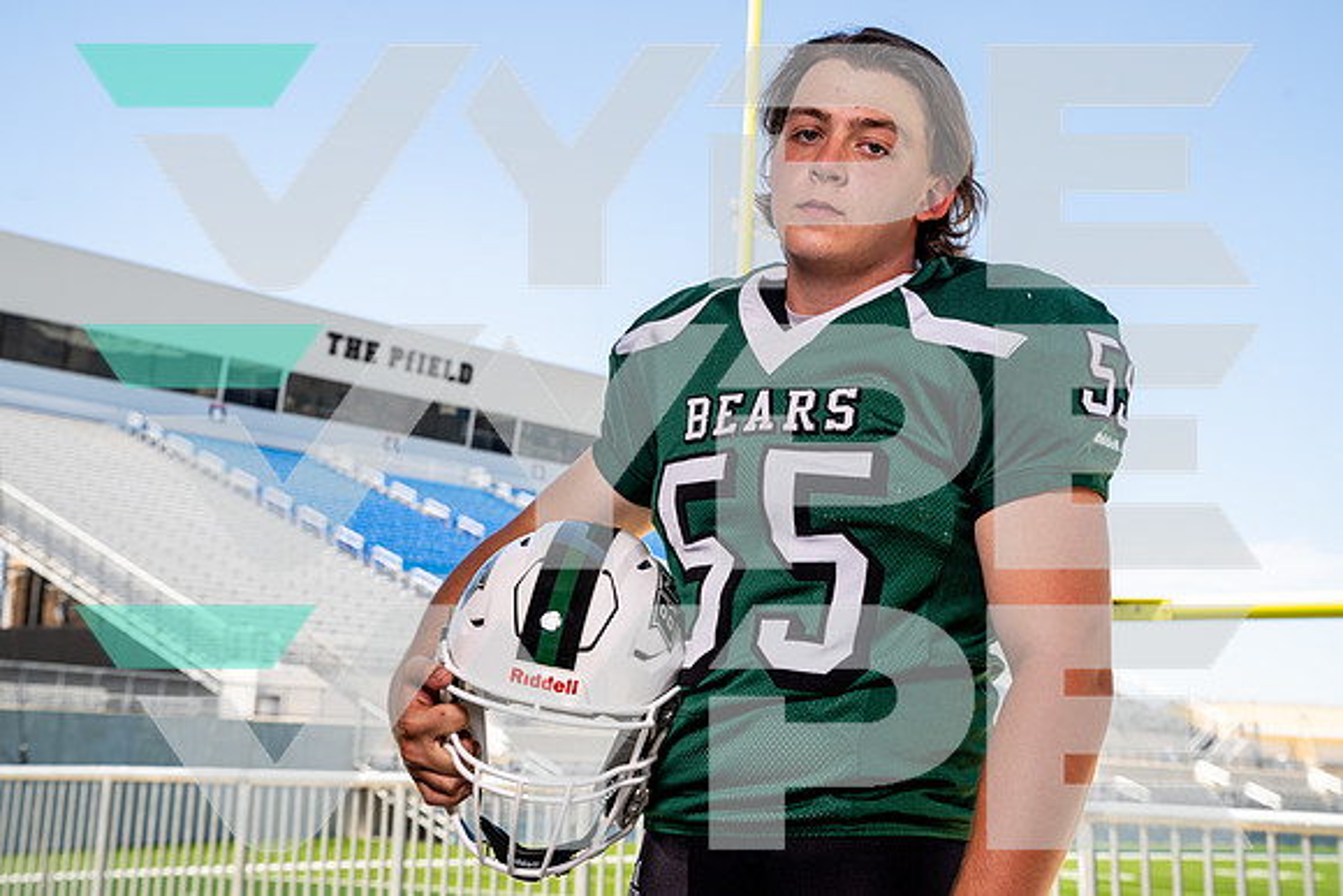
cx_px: 672
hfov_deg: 37.5
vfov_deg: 25.5
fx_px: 1978
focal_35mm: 53
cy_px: 448
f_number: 8
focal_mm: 53
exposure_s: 1/125
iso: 100
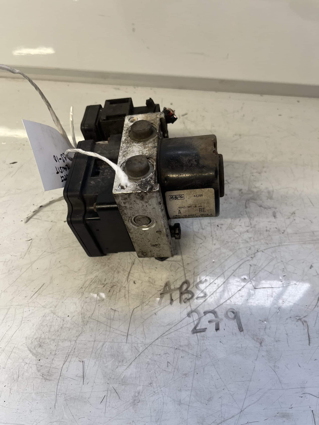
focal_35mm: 26
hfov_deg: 53.1
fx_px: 319
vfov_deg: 67.3
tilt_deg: -49.4
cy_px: 212
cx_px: 160
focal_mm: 5.1
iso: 125
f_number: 1.6
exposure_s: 1/100
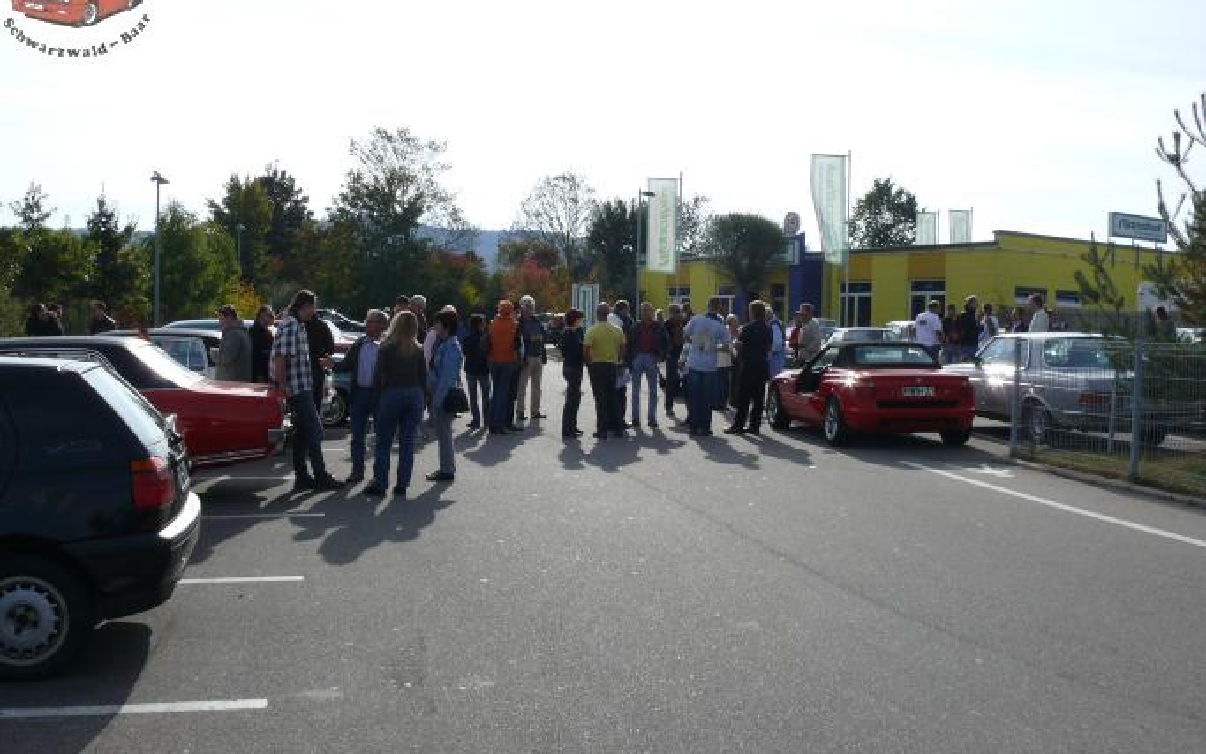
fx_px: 1249
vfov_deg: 33.6
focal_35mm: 38
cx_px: 590
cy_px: 373
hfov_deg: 51.5
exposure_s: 1/400
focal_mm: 7.4
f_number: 6.3
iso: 100
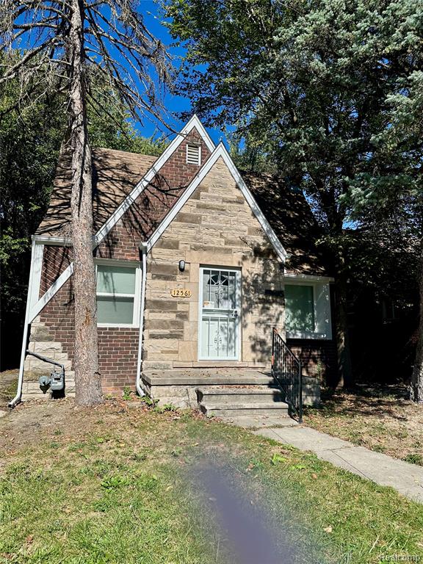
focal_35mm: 24
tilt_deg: +10.5
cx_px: 212
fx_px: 391
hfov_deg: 56.8
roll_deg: -1.4
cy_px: 282
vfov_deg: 71.6
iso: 80
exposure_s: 1/5525
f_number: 1.78
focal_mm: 6.86
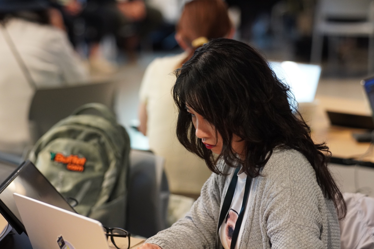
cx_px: 187
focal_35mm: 112
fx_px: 1169
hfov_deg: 18.2
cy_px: 124
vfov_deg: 12.2
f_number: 2
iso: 2000
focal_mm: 75
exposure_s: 1/160
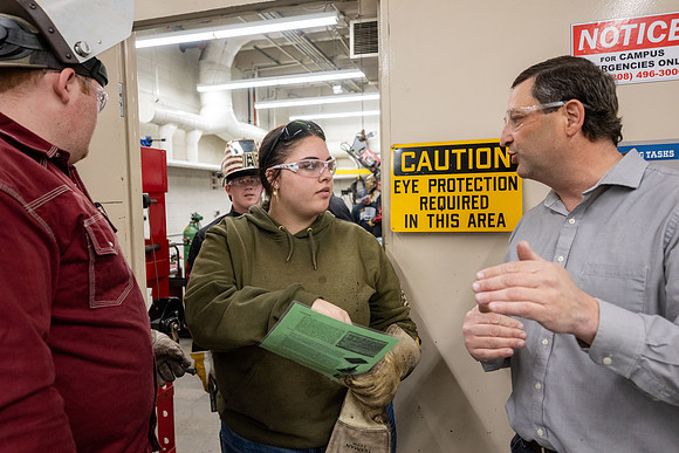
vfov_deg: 52.2
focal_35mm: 24
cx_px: 340
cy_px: 226
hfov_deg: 72.6
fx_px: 462
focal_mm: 24.5
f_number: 4
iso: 1600
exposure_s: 1/200
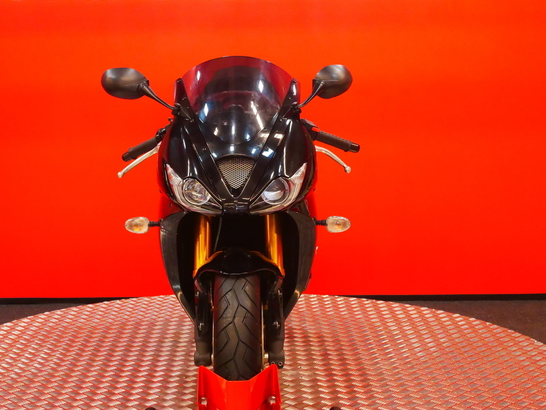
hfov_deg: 28.9
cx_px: 234
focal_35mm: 67
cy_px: 182
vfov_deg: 21.9
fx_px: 1057
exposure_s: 1/125
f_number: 5.1
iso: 2500
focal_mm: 25
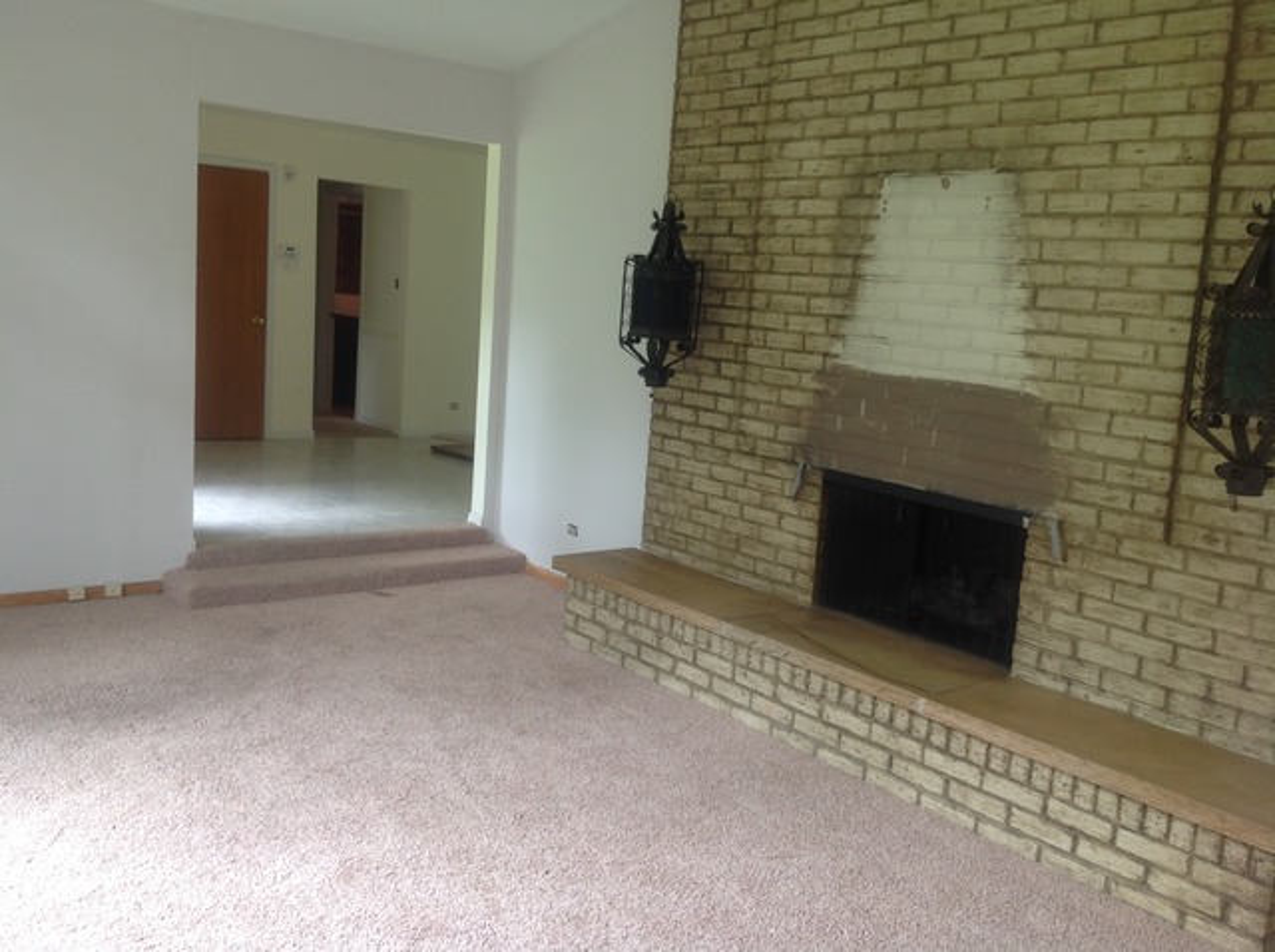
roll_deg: -3.9
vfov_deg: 40.6
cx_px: 638
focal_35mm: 35
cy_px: 476
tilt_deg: -8.3
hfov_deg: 52.7
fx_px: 1287
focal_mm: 4.28
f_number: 2.4
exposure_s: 1/15
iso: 50
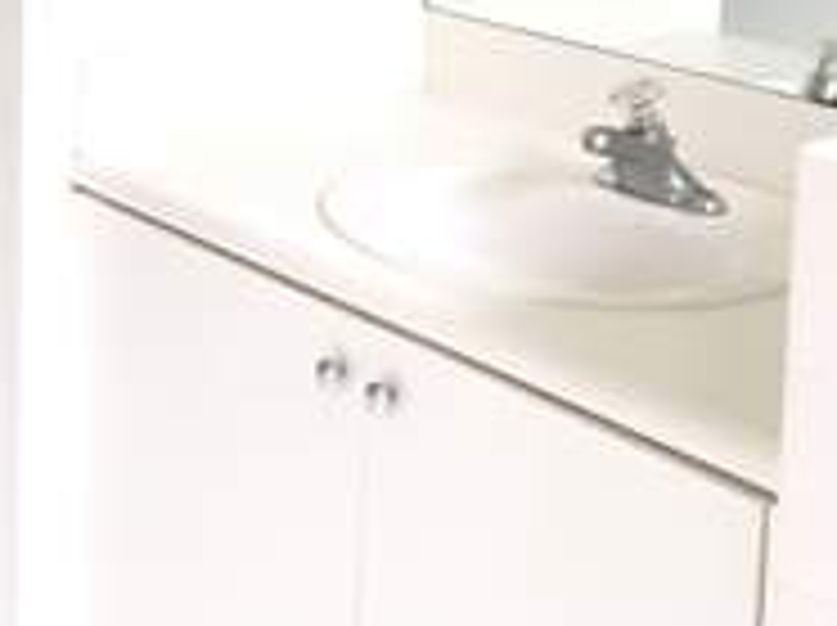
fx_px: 1811
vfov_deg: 18.7
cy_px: -104
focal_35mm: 75
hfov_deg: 25.6
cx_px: 166
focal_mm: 4.15
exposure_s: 1/30
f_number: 2.2
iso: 80
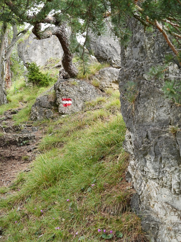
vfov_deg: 31.2
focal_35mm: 62
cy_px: 121
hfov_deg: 23.7
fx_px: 432
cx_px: 90
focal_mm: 31
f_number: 3.7
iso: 160
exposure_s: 1/80
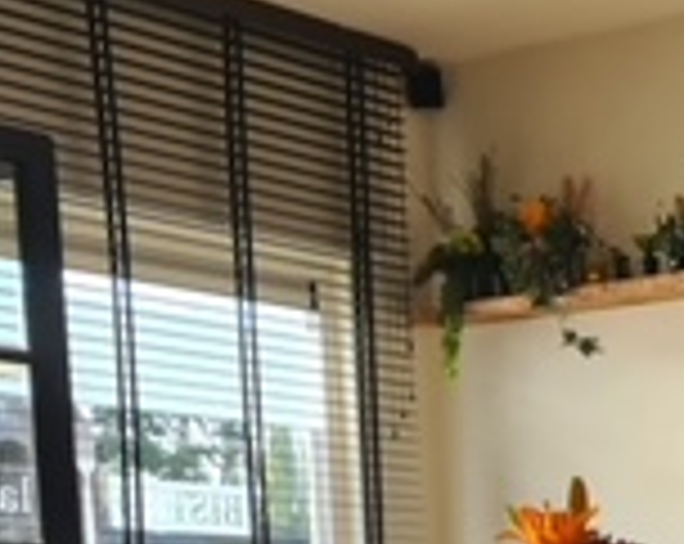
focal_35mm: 107
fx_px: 2162
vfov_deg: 13.0
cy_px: 980
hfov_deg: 17.0
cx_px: 860
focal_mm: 5.4
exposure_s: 1/155
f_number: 1.8
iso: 50
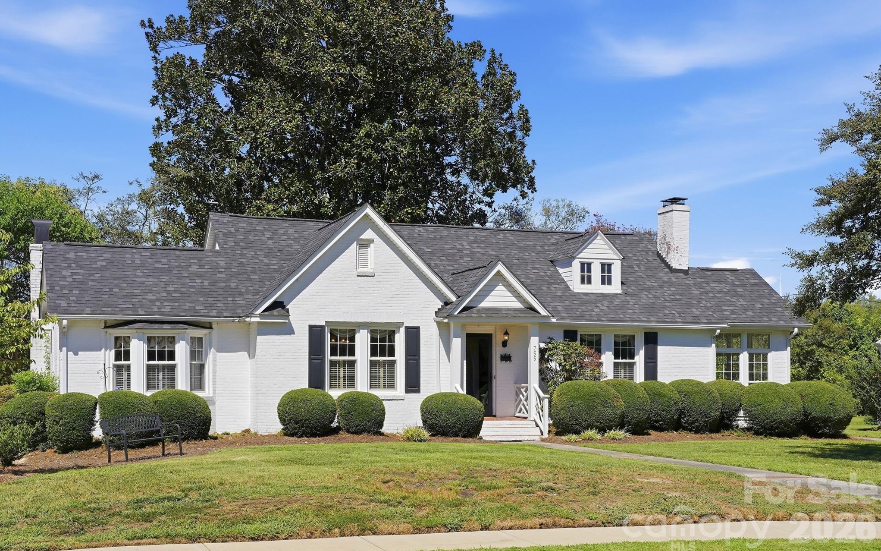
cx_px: 440
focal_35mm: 47
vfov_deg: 27.4
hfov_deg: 42.6
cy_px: 264
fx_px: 1129
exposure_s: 1/200
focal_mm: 46
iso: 100
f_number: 10
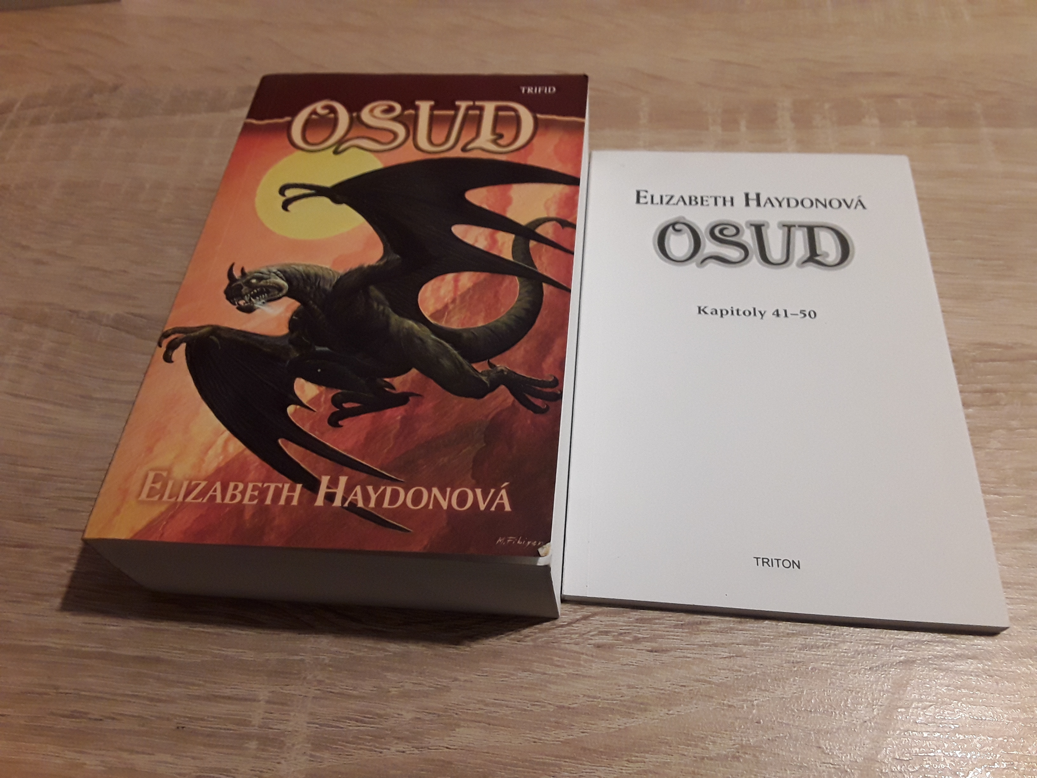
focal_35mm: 27
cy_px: 389
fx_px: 809
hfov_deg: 65.3
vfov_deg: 51.4
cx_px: 518
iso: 125
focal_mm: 2.91
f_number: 1.9
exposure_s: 1/33
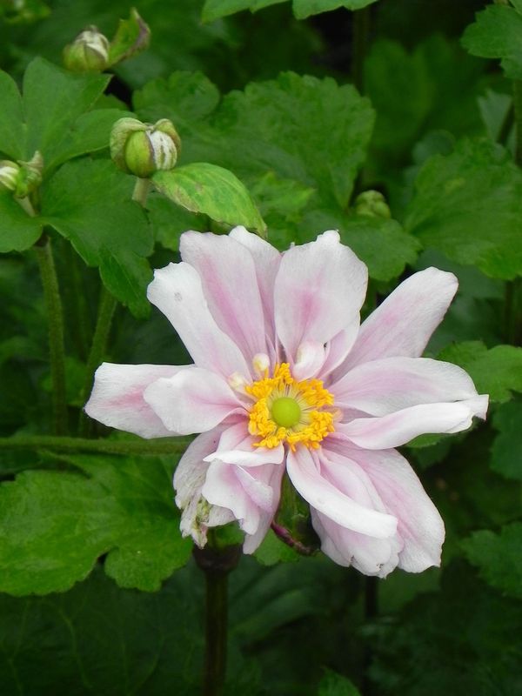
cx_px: 261
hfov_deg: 7.0
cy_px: 348
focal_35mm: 212
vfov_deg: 9.3
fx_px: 4263
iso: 160
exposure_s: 1/80
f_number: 5
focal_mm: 37.7
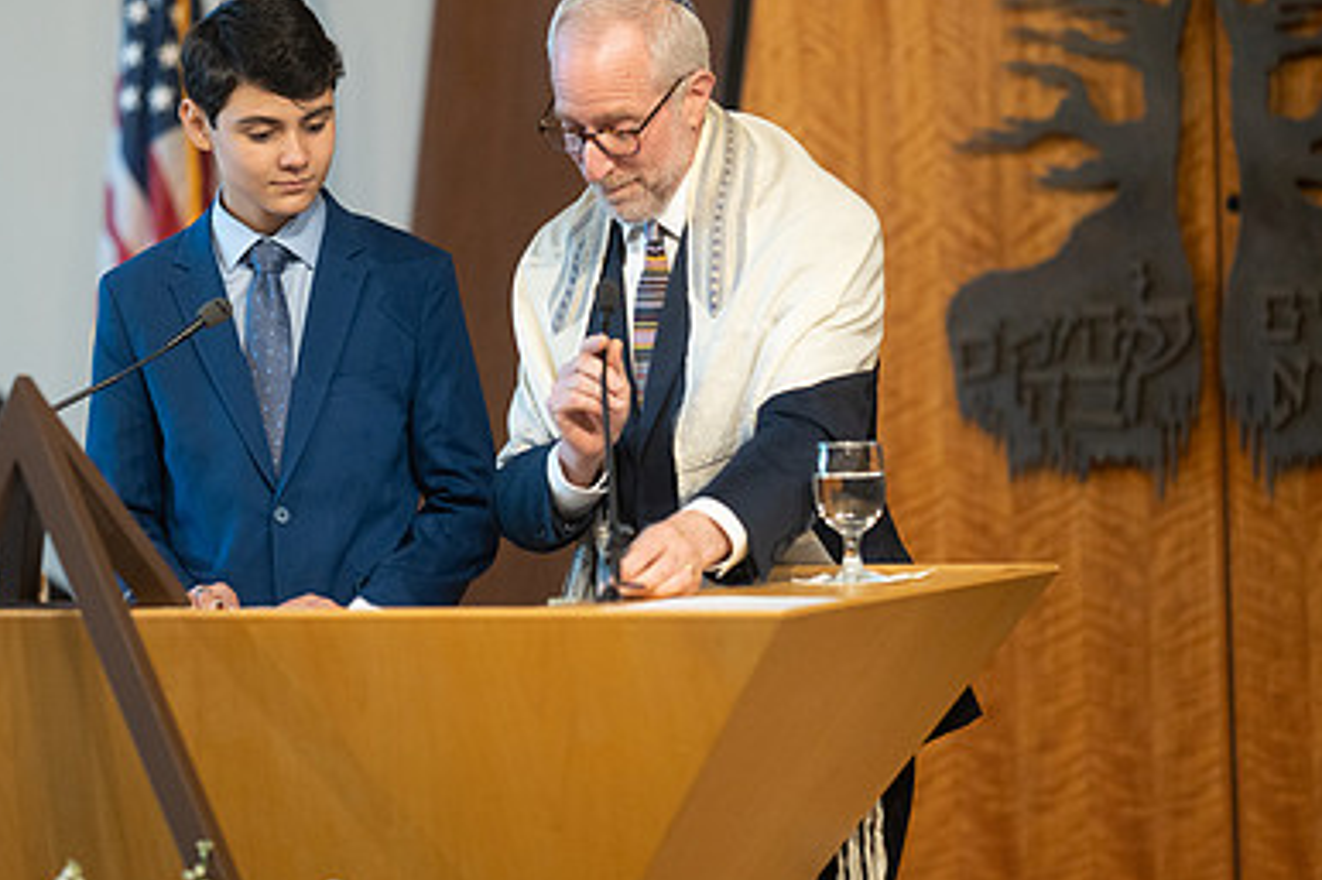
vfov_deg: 6.8
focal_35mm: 203
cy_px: 378
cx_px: 459
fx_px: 7451
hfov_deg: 10.1
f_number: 1.8
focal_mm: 135
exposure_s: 1/400
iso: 2500
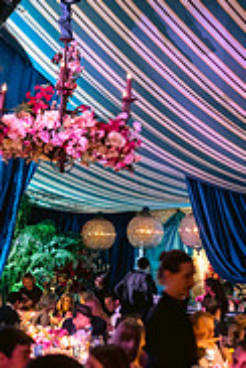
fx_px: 881
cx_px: 155
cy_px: 233
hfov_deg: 15.9
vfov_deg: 23.6
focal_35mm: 86
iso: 1600
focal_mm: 35
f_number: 1.8
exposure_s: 1/25
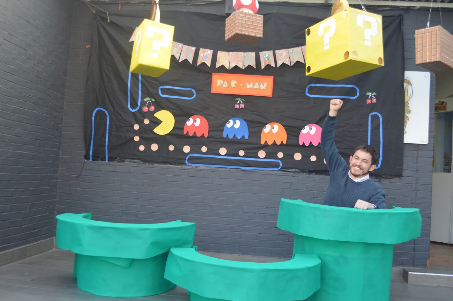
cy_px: 150
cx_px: 226
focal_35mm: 33
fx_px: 415
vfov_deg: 39.9
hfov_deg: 57.3
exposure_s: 1/80
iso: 400
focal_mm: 22
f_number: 4.5
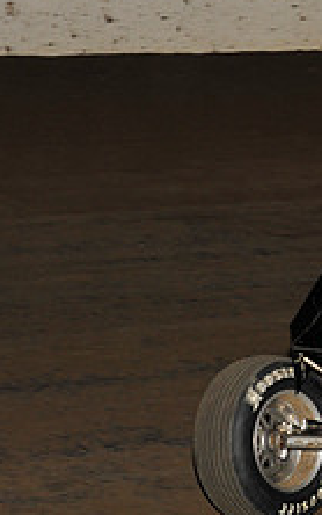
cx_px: 517
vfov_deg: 6.6
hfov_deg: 4.1
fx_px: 4473
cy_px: 190
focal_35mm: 319
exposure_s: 1/320
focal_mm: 120
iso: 1000
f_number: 7.1
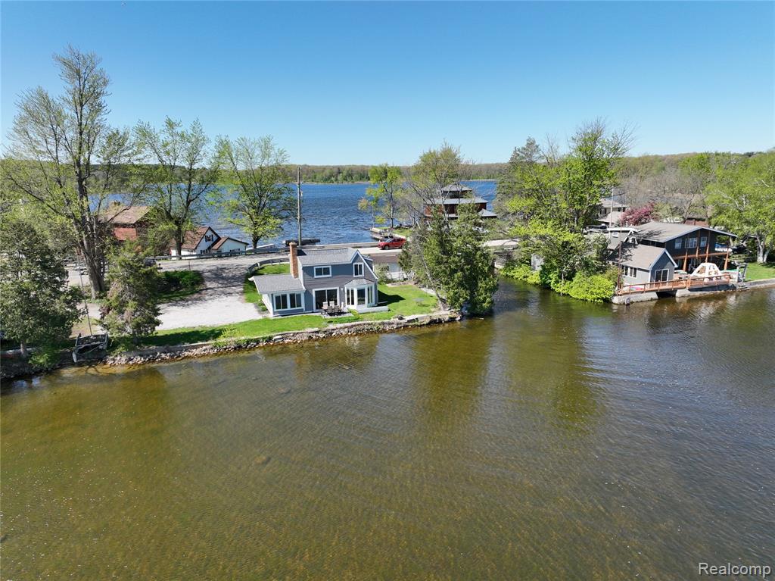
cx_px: 388
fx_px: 537
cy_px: 290
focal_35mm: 24
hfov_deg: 71.6
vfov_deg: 56.8
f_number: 2.8
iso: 150
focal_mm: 12.29
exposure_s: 1/1250
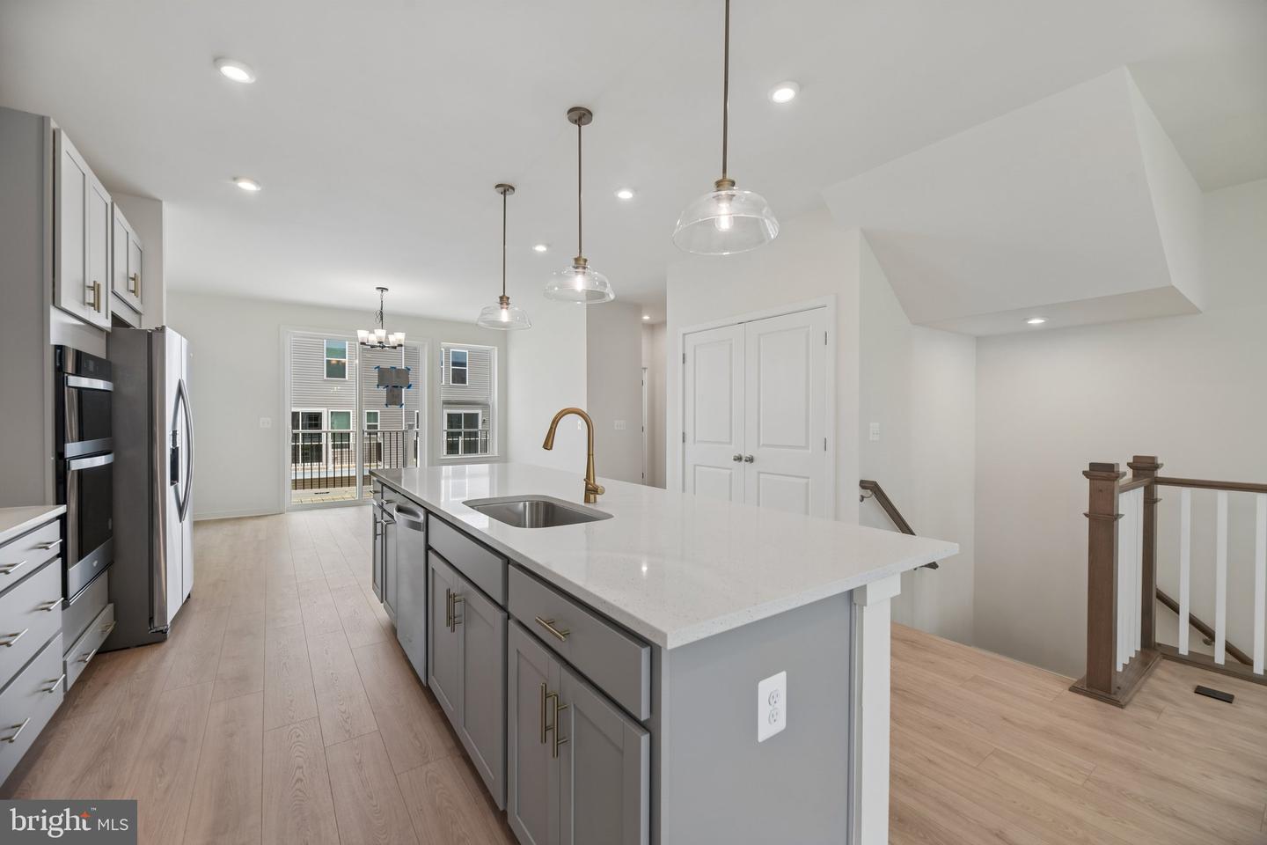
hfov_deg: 104.3
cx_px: 634
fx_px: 493
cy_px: 422
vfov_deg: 81.2
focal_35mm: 14
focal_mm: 14
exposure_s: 1/60
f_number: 8
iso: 100
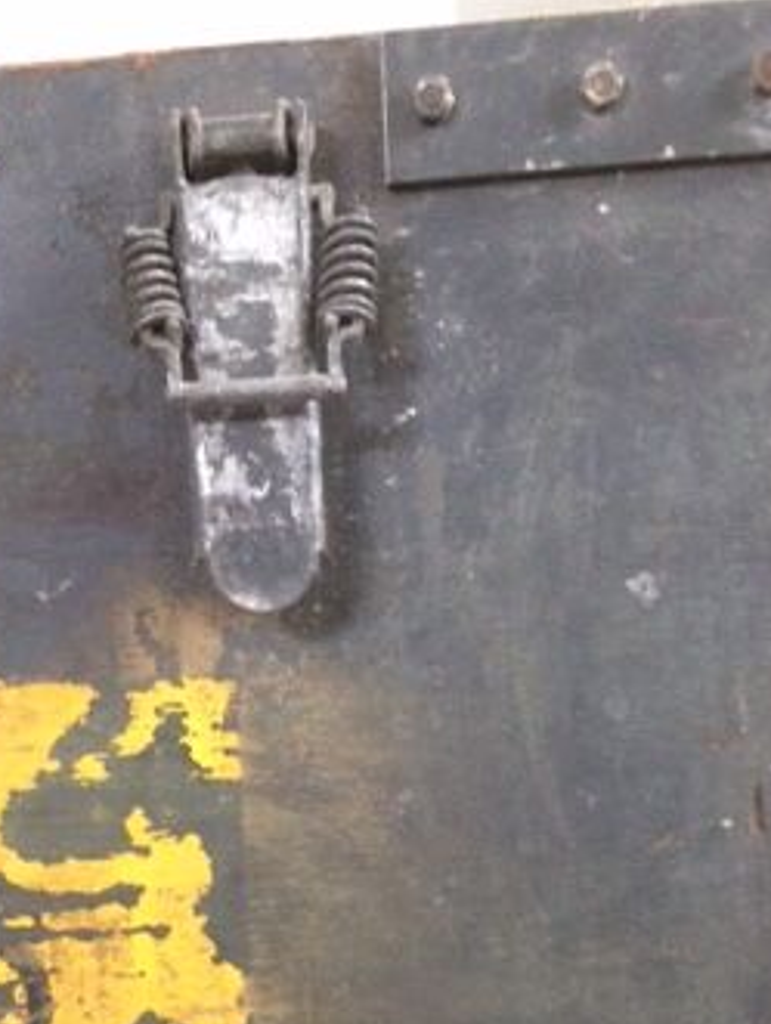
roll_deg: +4.1
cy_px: 962
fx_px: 1660
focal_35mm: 56
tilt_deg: -12.5
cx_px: 204
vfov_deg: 32.3
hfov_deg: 25.9
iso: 320
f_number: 2.2
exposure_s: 1/17
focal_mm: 4.15
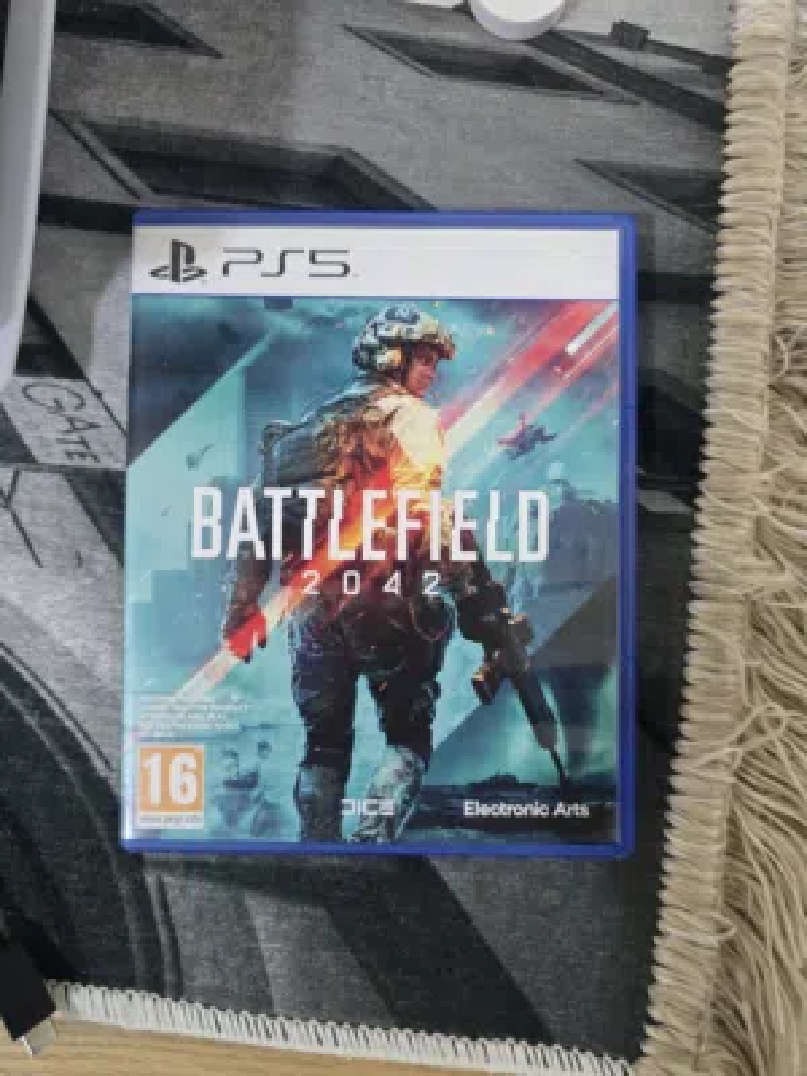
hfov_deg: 58.9
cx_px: 404
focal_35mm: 23
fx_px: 715
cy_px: 538
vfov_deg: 73.9
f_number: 1.7
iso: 800
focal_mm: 6.3
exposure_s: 1/100
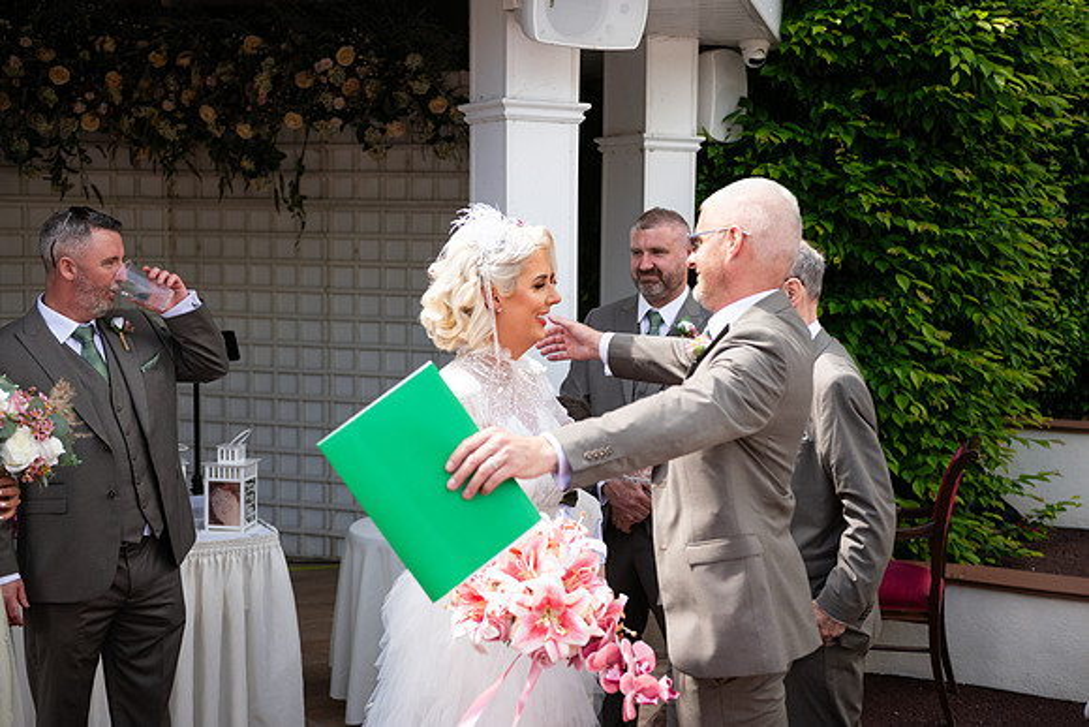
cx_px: 544
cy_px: 364
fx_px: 1513
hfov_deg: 39.6
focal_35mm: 50
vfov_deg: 27.0
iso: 160
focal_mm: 50
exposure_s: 1/800
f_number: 3.5
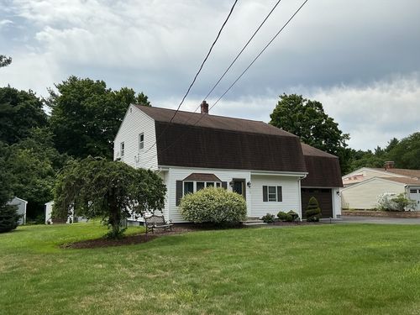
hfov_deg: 61.7
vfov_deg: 48.2
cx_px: 210
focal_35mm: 29
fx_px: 352
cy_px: 158
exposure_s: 1/3322
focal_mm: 3
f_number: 1.8
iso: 25
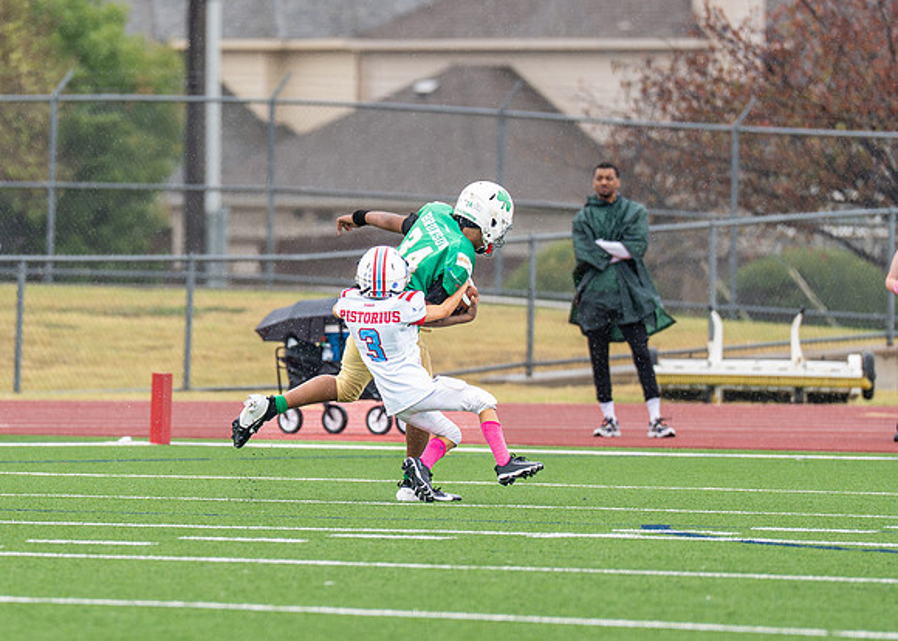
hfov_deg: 4.0
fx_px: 12735
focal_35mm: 499
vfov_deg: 2.9
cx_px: 312
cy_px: 300
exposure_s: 1/1000
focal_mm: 200
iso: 400
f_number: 2.8
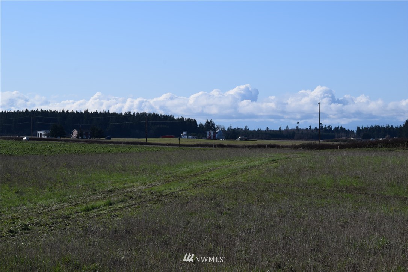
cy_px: 136
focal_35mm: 90
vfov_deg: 15.2
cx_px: 204
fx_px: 1020
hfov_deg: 22.6
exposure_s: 1/400
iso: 200
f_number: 10
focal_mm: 60
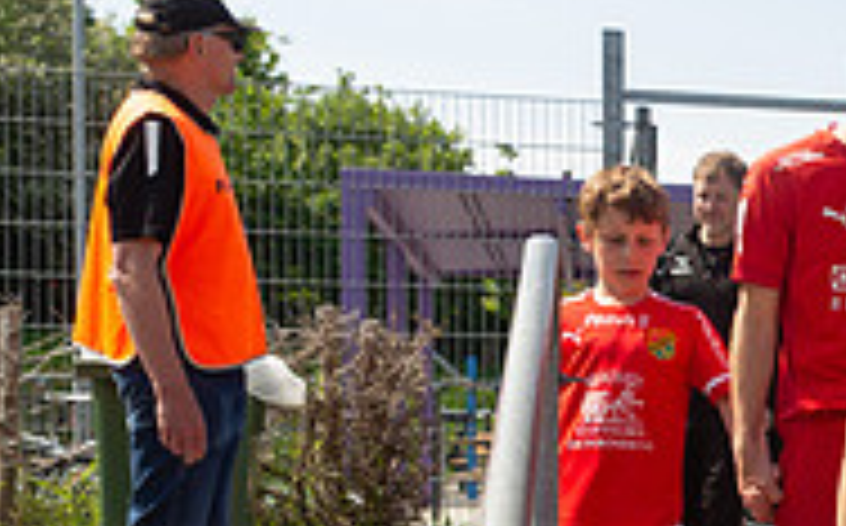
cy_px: 501
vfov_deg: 16.6
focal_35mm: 77
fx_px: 1773
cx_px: 1112
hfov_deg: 23.6
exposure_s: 1/1250
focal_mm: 24
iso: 280
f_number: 5
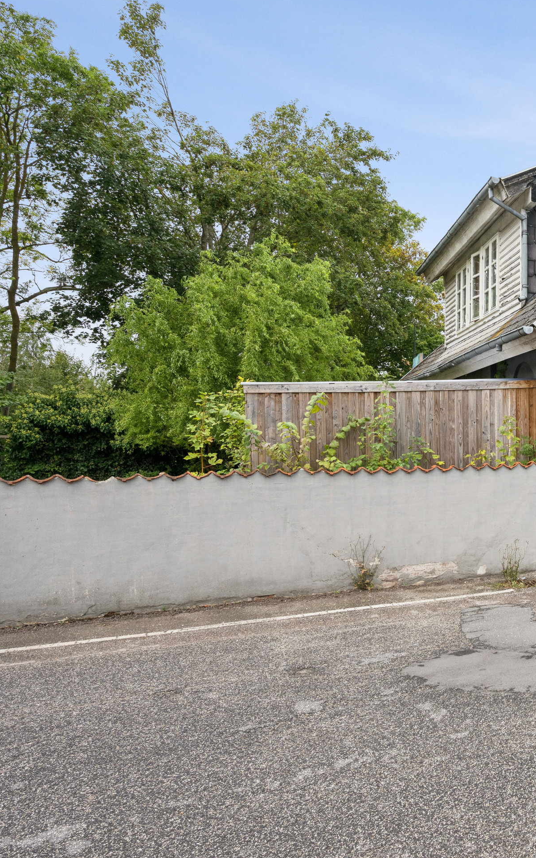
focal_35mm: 27
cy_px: 432
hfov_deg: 38.0
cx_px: 595
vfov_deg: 68.4
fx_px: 631
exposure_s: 1/160
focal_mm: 17
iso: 400
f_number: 8
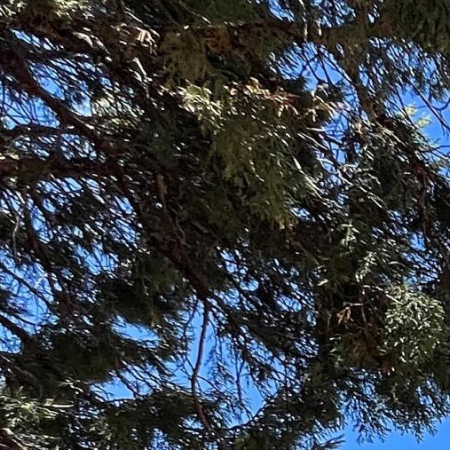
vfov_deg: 22.4
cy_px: 603
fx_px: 1000
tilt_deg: +9.2
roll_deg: -0.4
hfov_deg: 16.9
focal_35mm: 68
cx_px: 957
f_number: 1.8
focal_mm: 1.57
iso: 32
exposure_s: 1/488
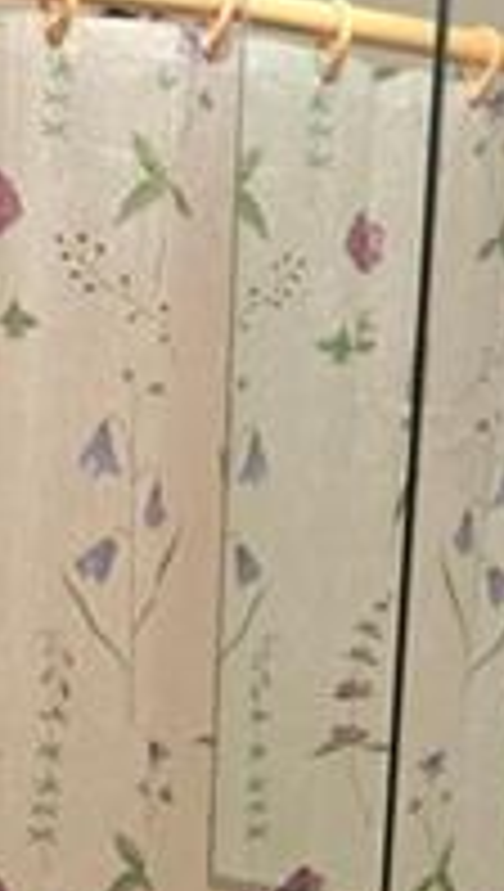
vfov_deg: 19.3
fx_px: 2295
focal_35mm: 97
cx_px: 63
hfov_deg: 12.5
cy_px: 1318
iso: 125
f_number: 1.8
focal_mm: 5.4
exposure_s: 1/120
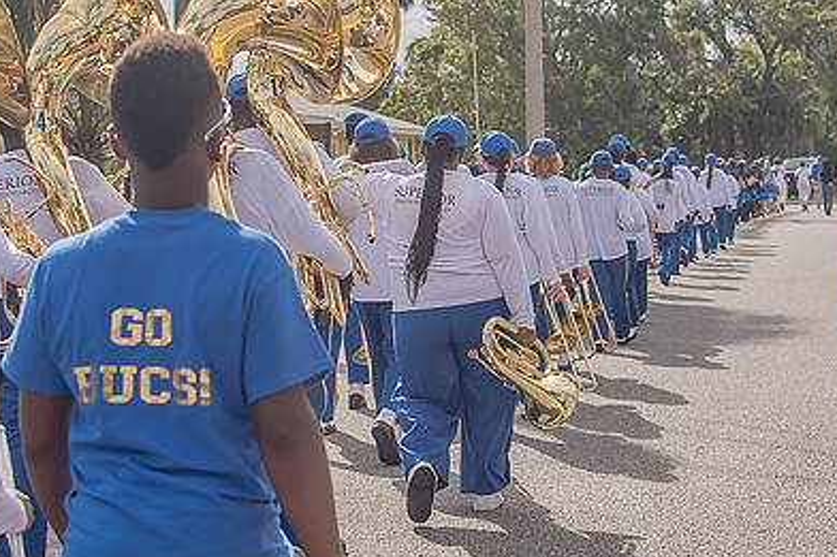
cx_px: 485
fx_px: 1789
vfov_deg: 17.7
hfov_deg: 26.3
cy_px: 272
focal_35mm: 77
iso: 100
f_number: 4
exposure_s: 1/1600
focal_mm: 35
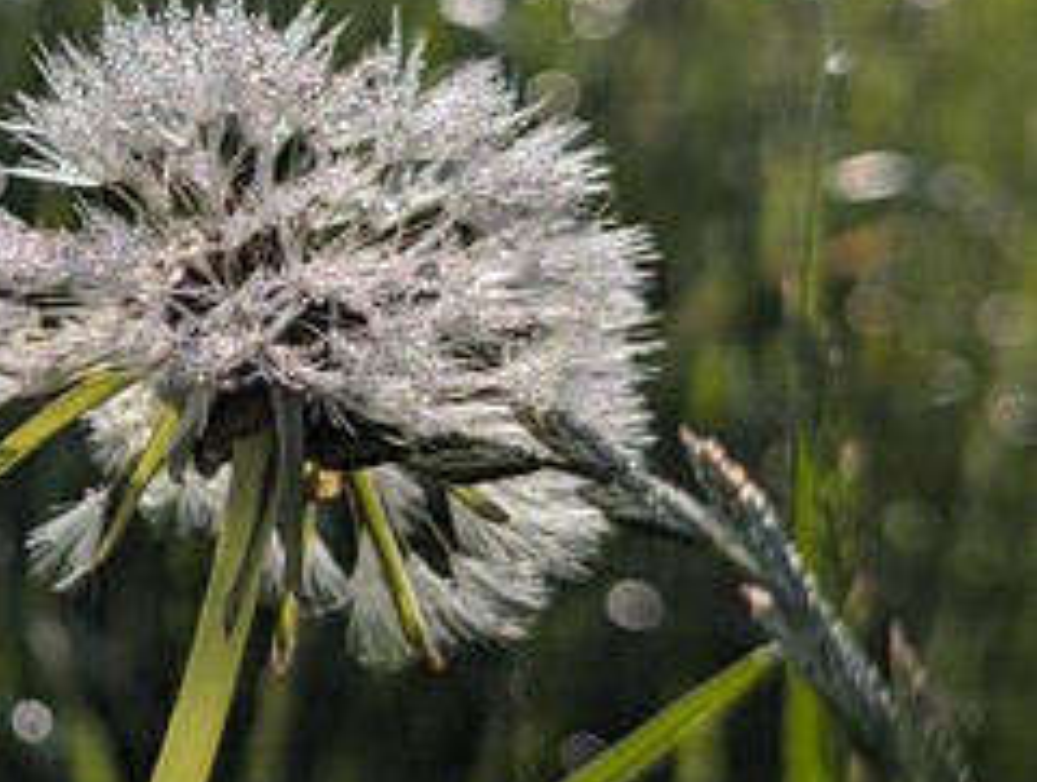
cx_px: -39
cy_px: 333
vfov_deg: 14.6
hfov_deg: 18.6
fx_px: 3062
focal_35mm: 102
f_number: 1.68
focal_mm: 6.9
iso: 19
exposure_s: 1/2294
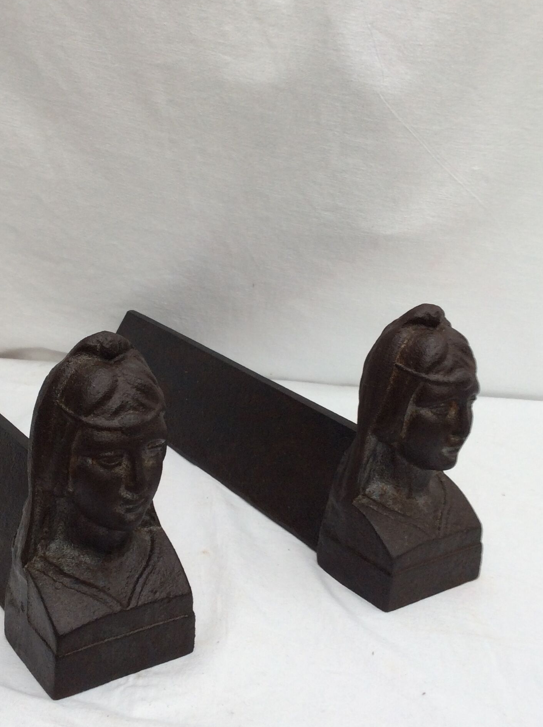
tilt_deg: -21.4
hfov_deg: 32.6
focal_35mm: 44
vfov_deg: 43.0
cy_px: 396
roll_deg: -1.8
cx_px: 194
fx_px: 923
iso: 32
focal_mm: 3.3
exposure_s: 1/128
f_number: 2.4
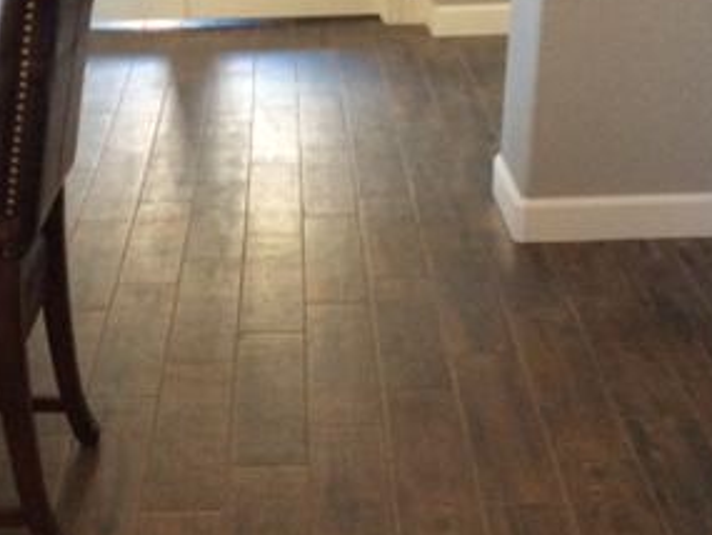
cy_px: 400
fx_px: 1523
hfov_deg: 26.2
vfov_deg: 19.8
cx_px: 260
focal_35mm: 74
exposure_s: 1/24
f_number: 2.4
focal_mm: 3.3
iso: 250
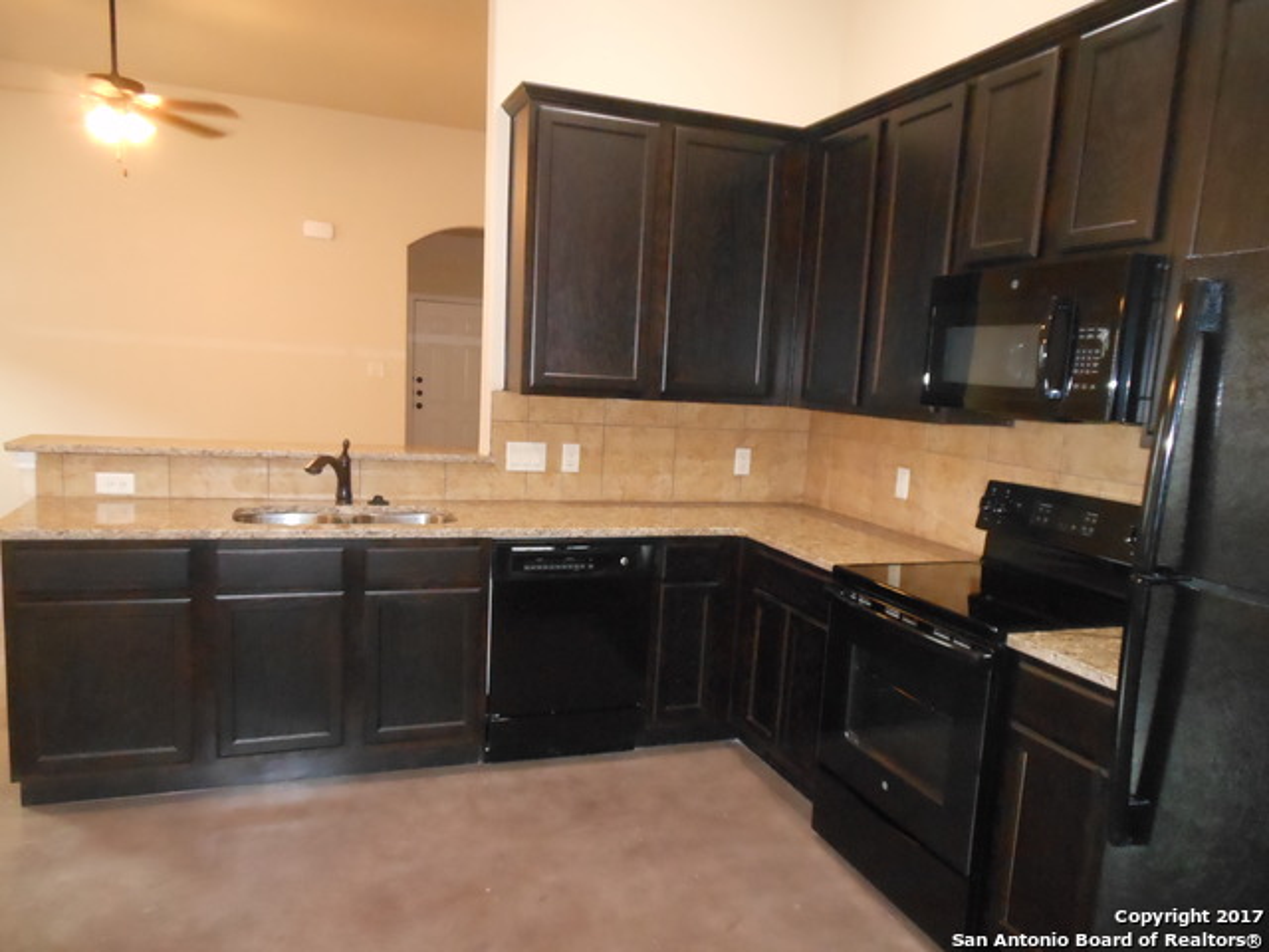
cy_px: 476
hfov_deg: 69.4
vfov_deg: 54.9
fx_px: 916
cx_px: 634
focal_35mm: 25
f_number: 3.2
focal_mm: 4.5
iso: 640
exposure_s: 1/25
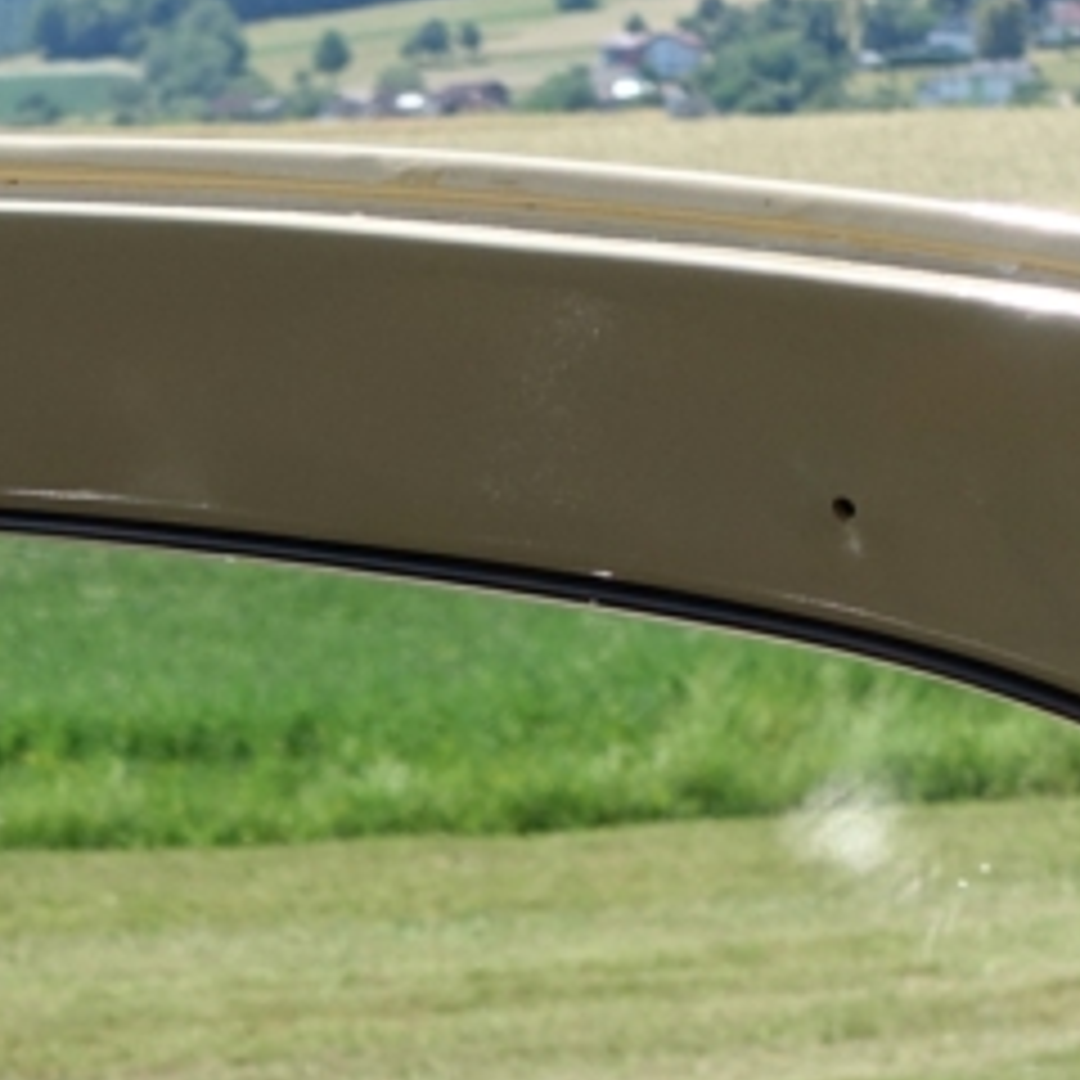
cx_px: -356
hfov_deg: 11.4
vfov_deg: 11.0
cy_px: 1944
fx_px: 5259
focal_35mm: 149
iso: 125
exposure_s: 1/640
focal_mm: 9.54
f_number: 4
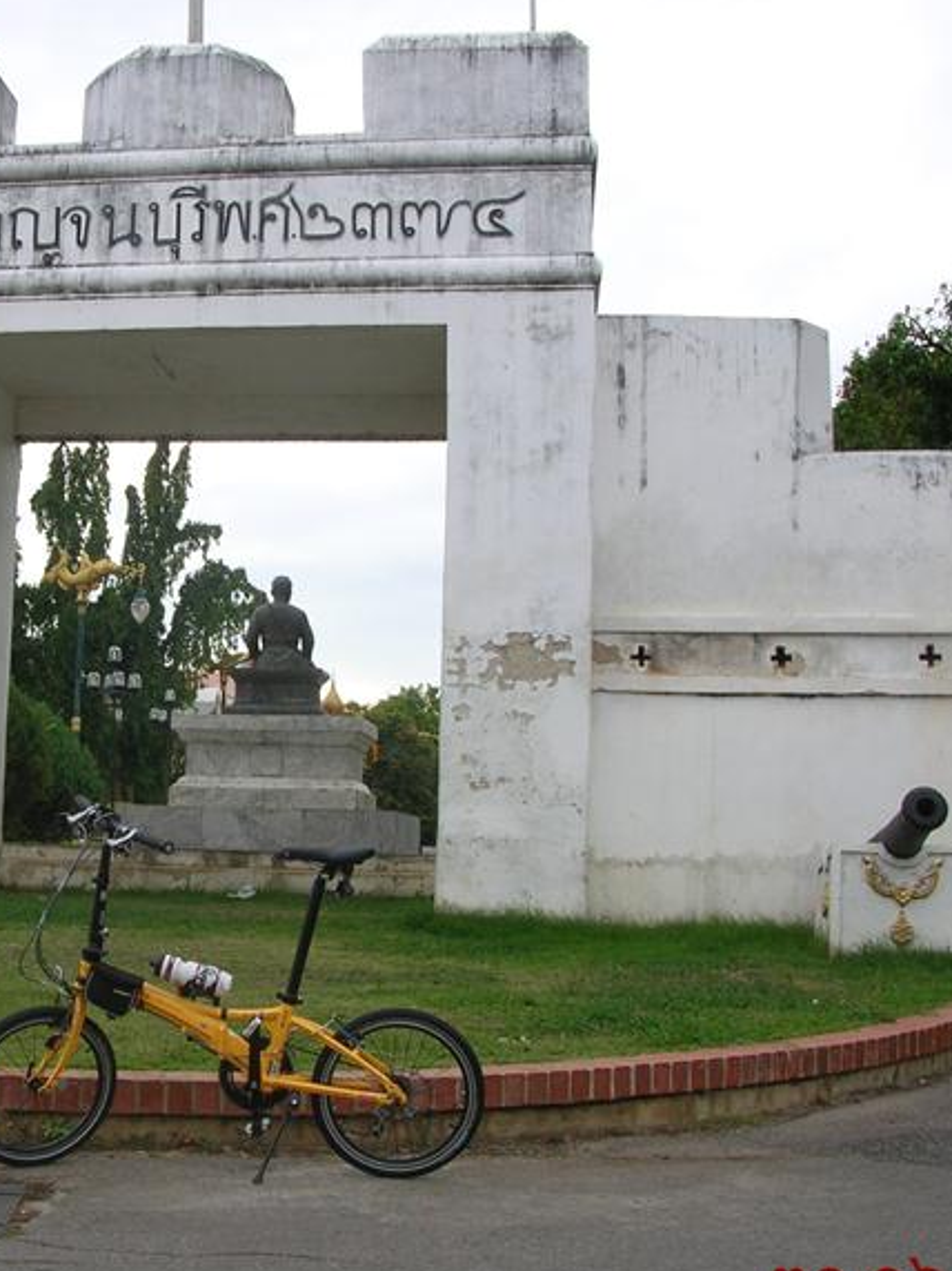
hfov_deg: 29.0
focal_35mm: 49
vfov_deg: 38.9
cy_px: 651
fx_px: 1797
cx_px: 185
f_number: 5.6
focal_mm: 5.8
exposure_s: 1/128
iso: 50
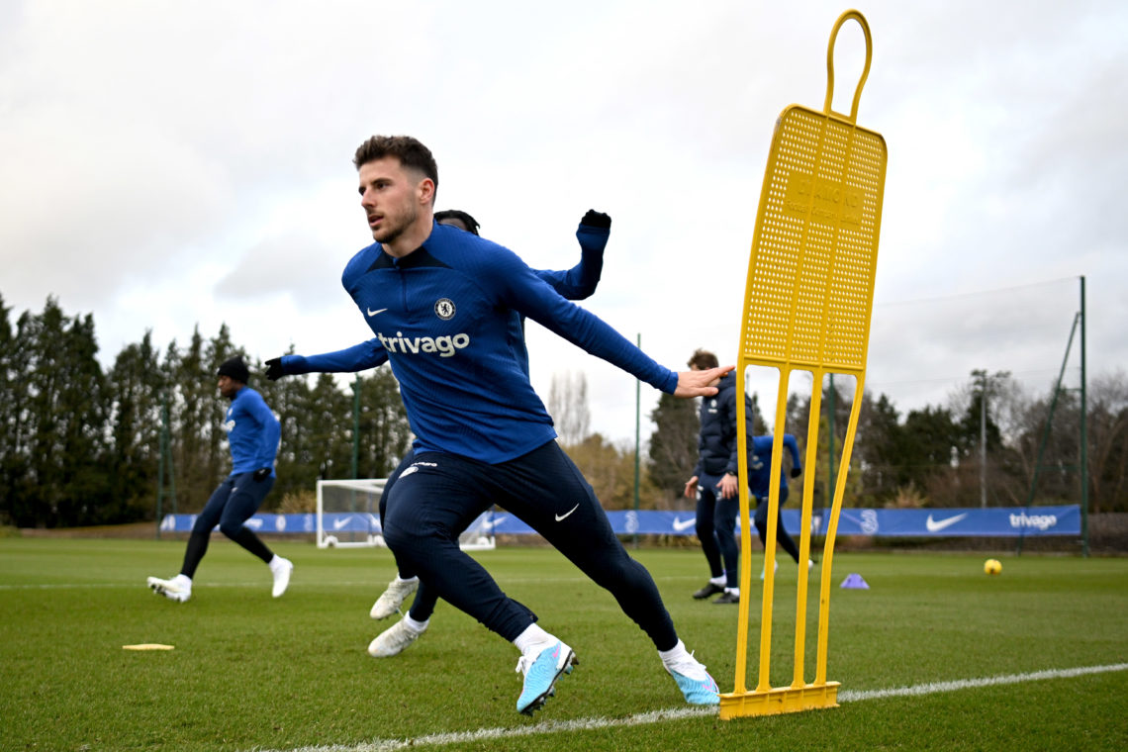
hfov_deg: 48.5
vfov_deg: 33.4
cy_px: 376
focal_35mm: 40
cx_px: 564
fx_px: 1253
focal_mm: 40
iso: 800
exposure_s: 1/1600
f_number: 2.8
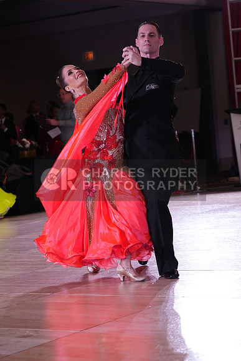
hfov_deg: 13.0
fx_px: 1054
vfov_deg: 19.5
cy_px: 180
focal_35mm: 105
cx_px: 120
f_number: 5
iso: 2500
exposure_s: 1/250
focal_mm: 105
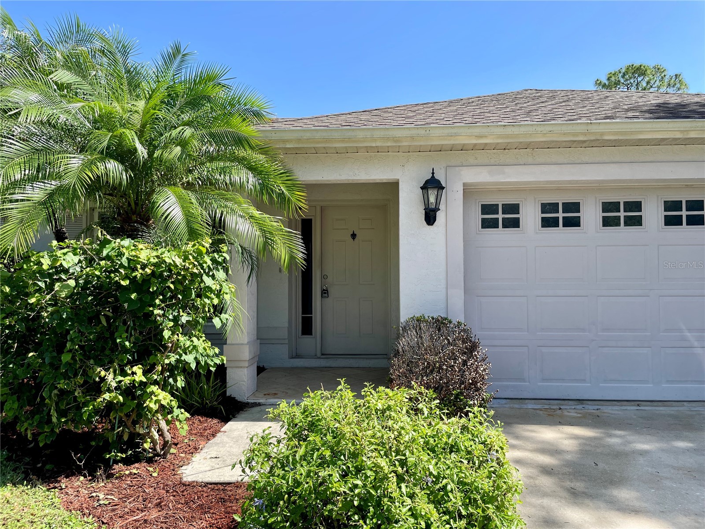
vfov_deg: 53.1
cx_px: 352
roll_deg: +0.0
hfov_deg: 67.3
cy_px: 264
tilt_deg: +0.7
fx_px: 530
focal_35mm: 26
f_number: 1.6
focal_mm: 4.2
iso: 32
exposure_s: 1/1383
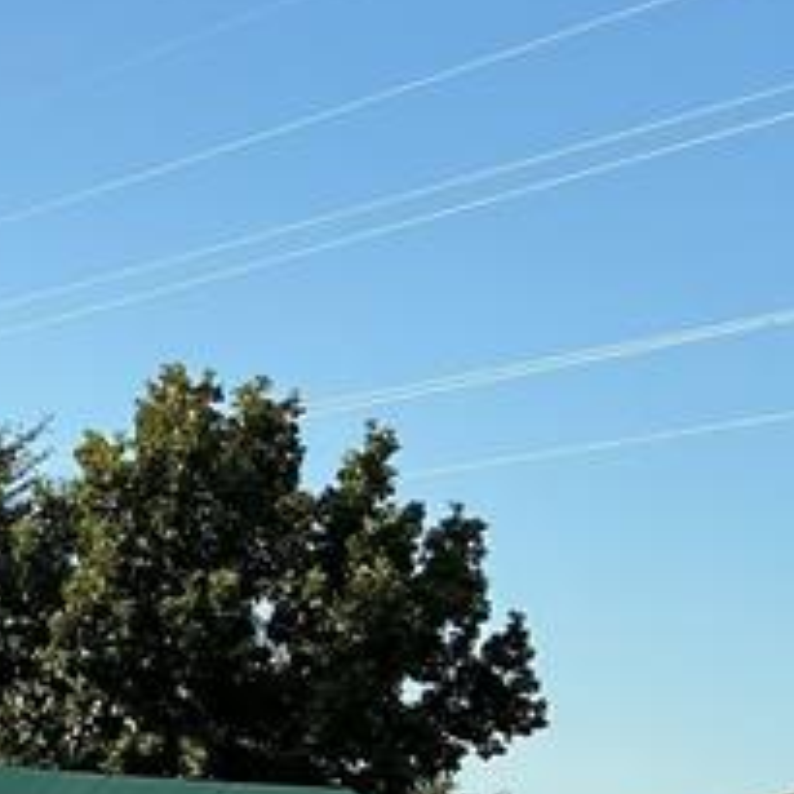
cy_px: 717
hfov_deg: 12.5
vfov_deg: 13.5
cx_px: -620
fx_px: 3322
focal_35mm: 128
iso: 25
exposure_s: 1/1412
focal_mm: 3
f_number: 1.8
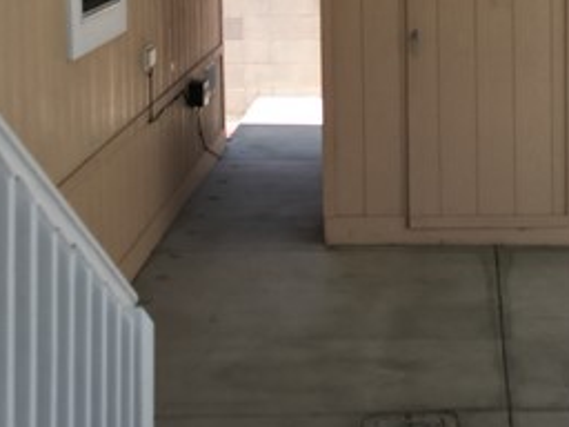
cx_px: 458
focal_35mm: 96
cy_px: 29
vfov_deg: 15.2
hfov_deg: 20.2
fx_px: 1578
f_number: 1.7
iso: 200
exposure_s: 1/1500
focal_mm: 6.72
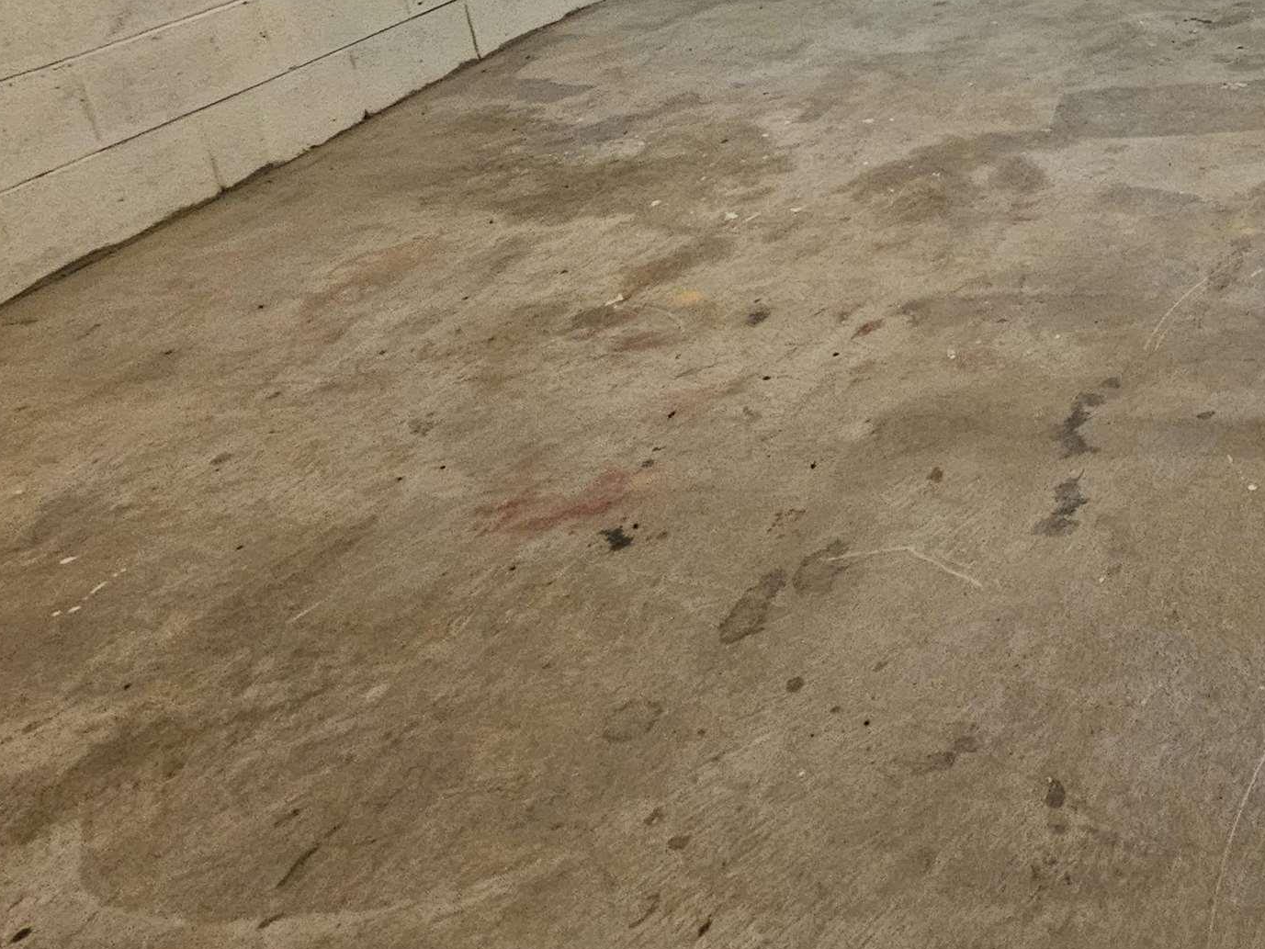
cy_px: -52
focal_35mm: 29
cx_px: 1358
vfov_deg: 40.5
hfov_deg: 47.0
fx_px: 1060
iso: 500
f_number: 2.2
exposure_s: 1/30
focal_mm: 2.2
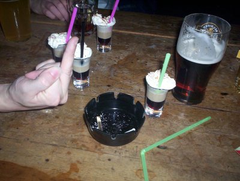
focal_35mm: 38
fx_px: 264
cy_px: 90
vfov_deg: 37.9
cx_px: 120
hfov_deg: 48.9
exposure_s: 1/60
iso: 140
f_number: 4.5
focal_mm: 4.99
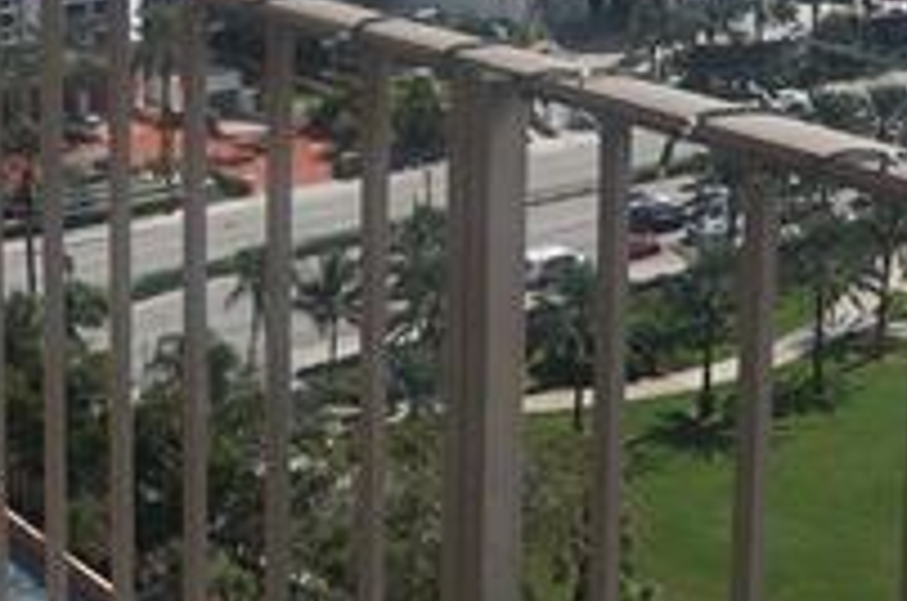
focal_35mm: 76
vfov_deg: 16.8
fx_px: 1912
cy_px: -191
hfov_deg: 26.2
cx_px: 189
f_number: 9
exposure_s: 1/250
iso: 100
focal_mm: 16
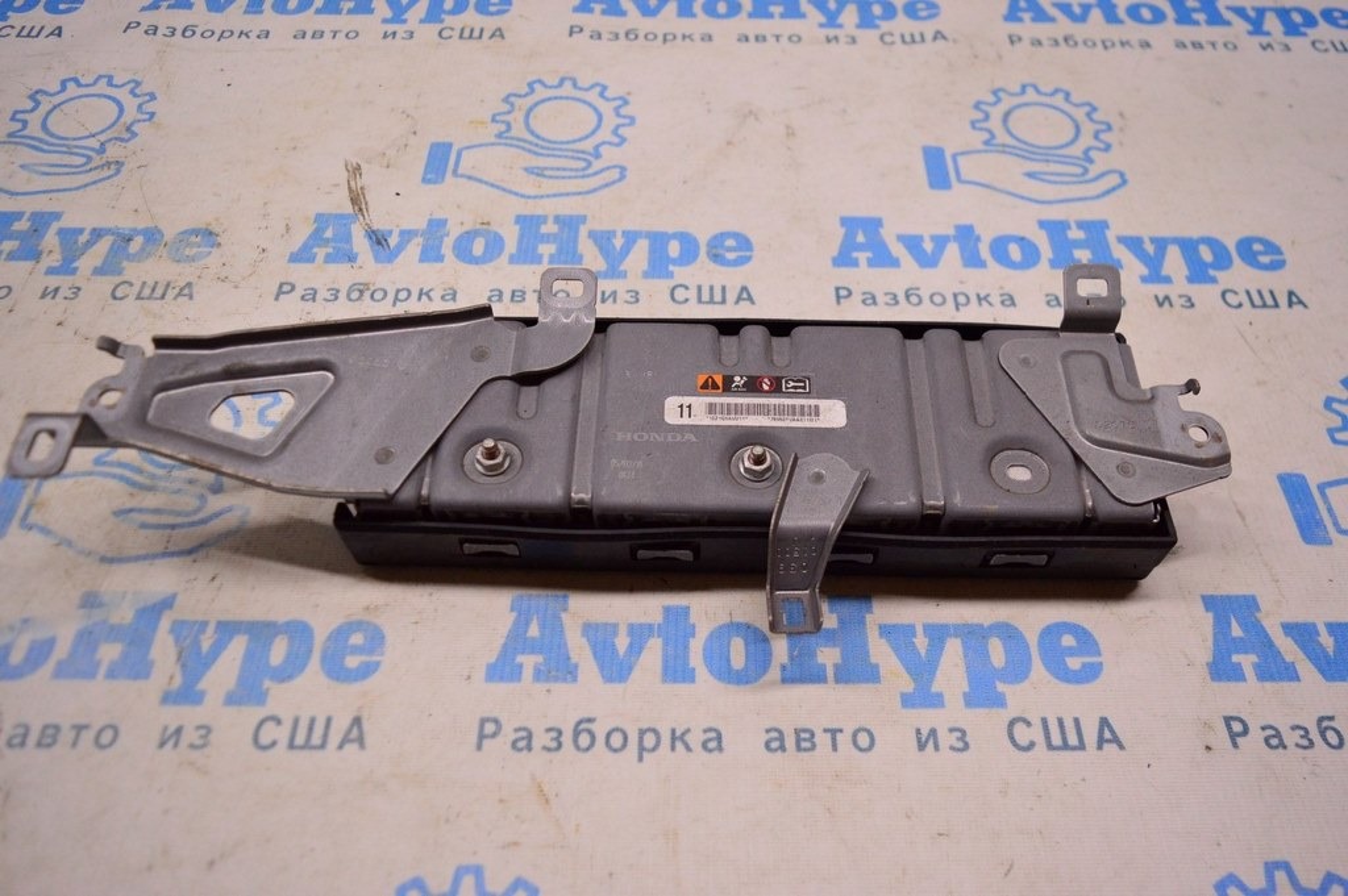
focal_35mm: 30
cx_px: 674
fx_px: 1122
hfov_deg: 62.0
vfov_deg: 43.5
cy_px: 448
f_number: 4
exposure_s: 1/400
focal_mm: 20
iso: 1600
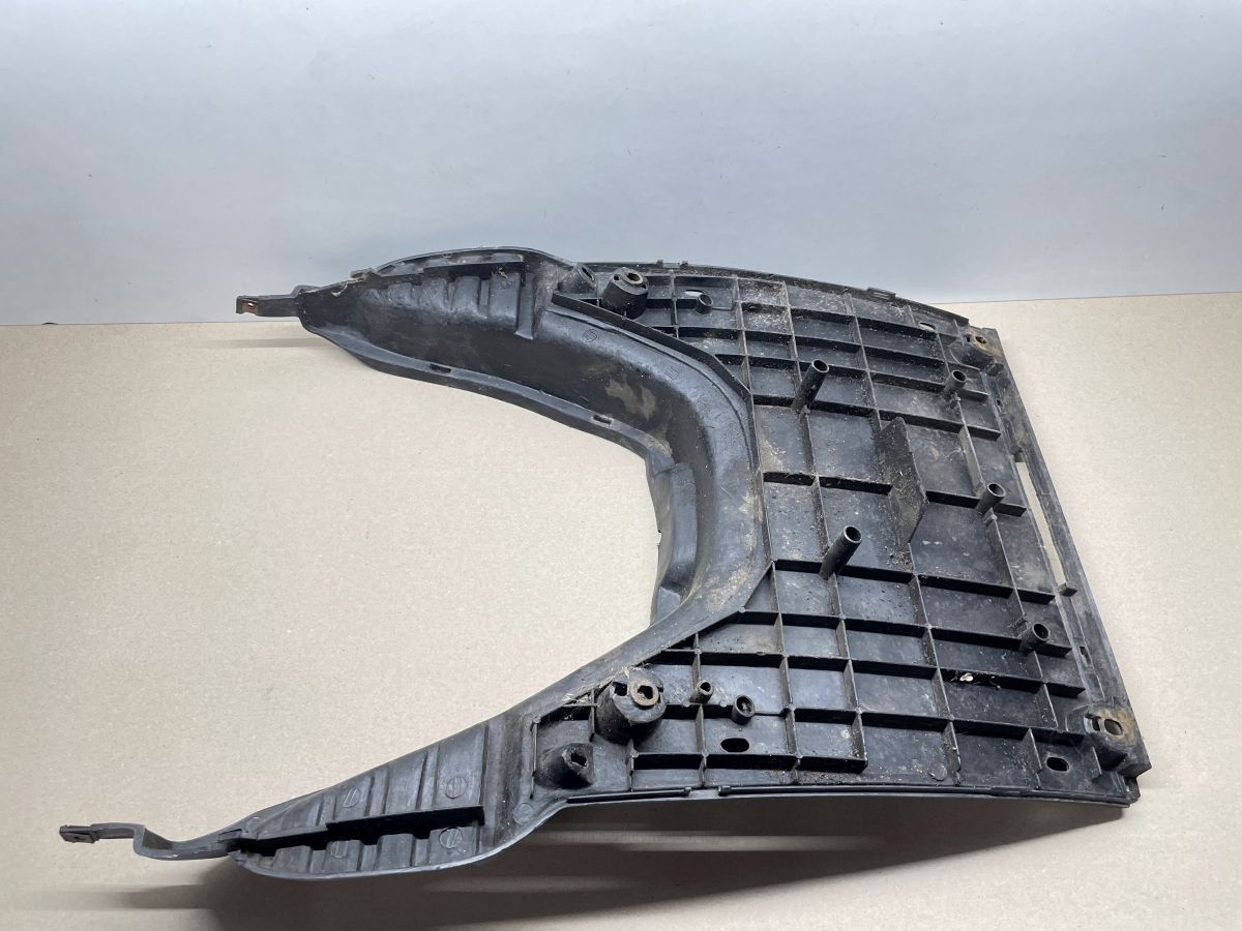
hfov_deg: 67.3
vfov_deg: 53.1
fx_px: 933
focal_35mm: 26
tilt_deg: -52.1
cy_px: 466
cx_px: 621
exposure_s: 1/100
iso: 125
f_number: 1.6
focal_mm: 4.2
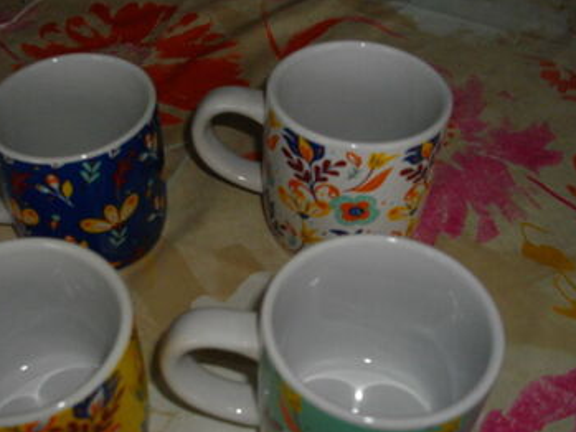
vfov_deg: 32.7
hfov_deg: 42.4
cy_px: 269
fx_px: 732
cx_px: 196
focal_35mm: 44
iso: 200
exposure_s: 1/50
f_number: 2.9
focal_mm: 5.7
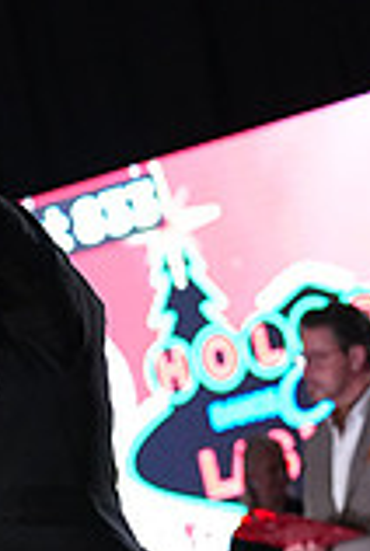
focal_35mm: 374
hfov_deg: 3.7
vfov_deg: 5.5
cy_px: 799
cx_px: -271
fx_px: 5740
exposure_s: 1/400
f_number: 4.5
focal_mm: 102
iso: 6400
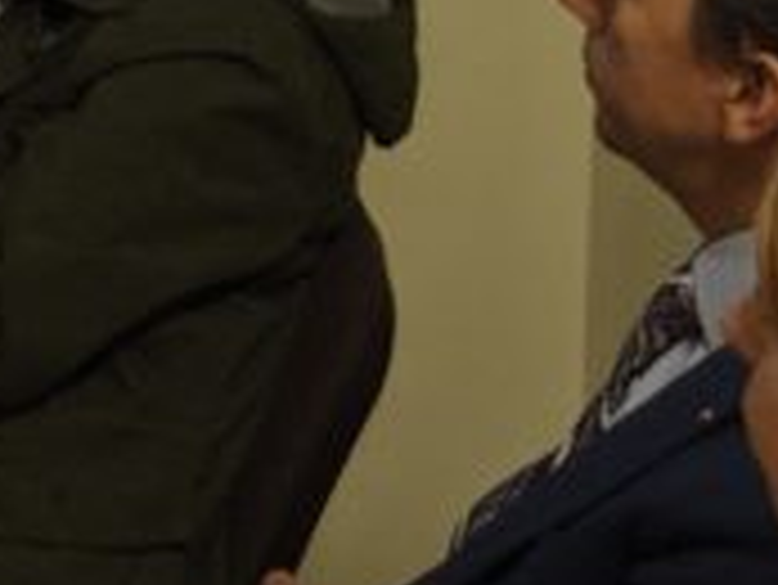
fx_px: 3599
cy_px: -945
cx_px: -1255
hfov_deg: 10.2
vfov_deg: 8.3
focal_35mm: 160
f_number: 1.8
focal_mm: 4.44
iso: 237
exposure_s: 1/50
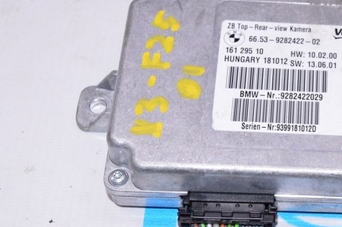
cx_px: 358
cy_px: 100
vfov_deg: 13.9
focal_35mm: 98
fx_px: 932
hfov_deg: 20.0
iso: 1600
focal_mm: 29
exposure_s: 1/200
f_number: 8
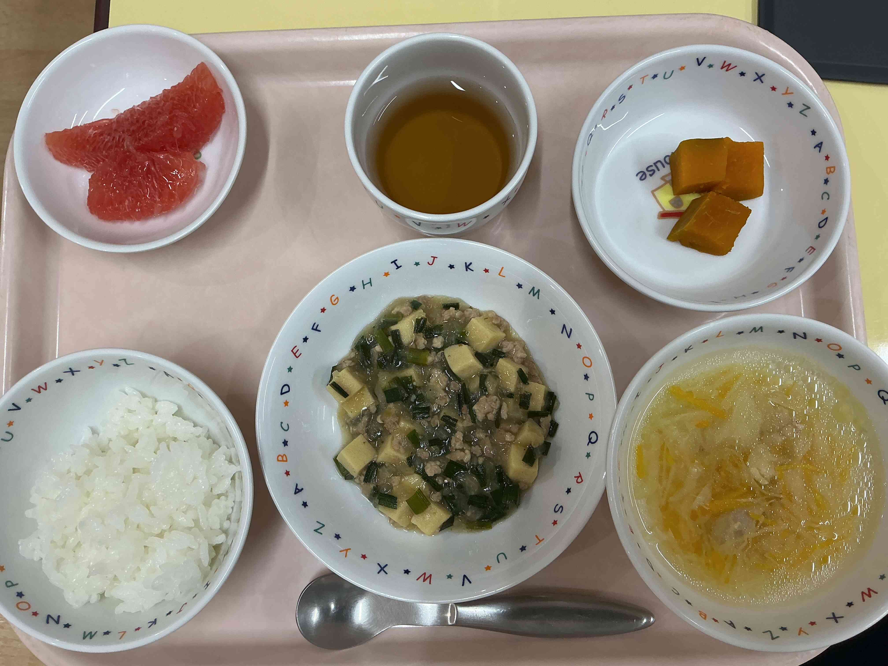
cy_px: 333
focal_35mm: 29
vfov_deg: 48.2
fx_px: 744
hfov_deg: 61.7
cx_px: 444
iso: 40
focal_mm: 3
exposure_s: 1/60
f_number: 1.8
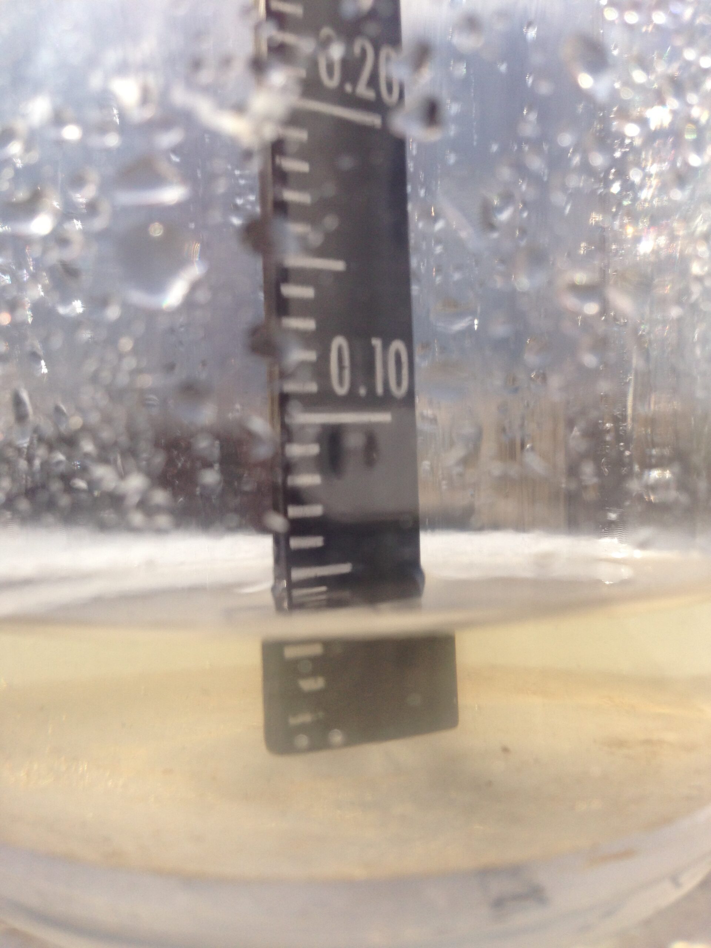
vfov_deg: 55.4
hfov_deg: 42.9
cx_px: 356
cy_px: 474
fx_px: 904
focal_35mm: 33
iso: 50
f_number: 2.4
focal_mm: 4.13
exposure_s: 1/1642
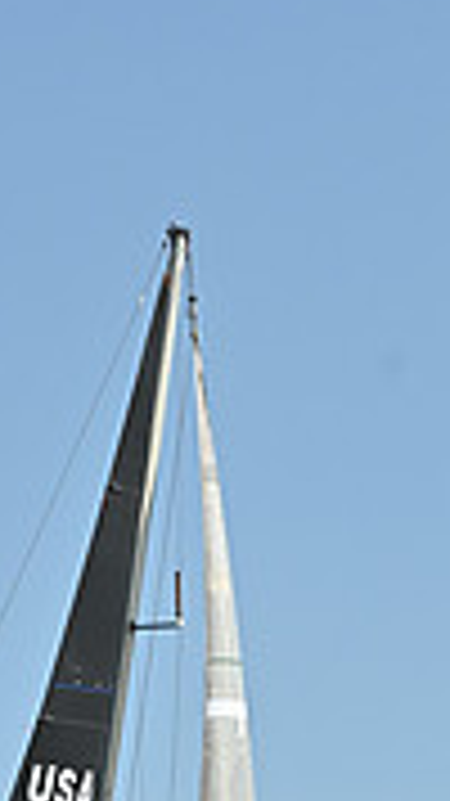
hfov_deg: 5.1
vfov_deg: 8.8
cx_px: 61
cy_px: 1174
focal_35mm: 239
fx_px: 5075
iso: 320
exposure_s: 1/1250
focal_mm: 70
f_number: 8
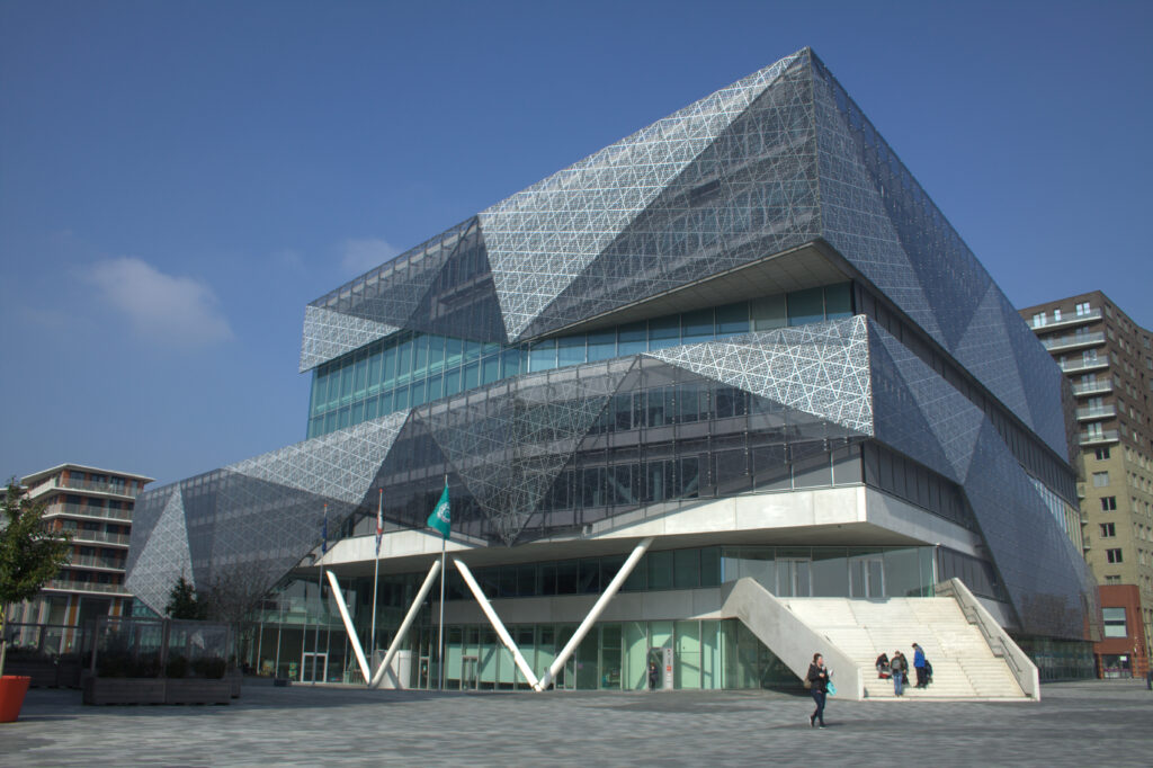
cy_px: 384
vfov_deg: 44.9
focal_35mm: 29
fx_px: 928
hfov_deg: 63.7
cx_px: 576
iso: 100
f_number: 8
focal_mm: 18
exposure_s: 1/250
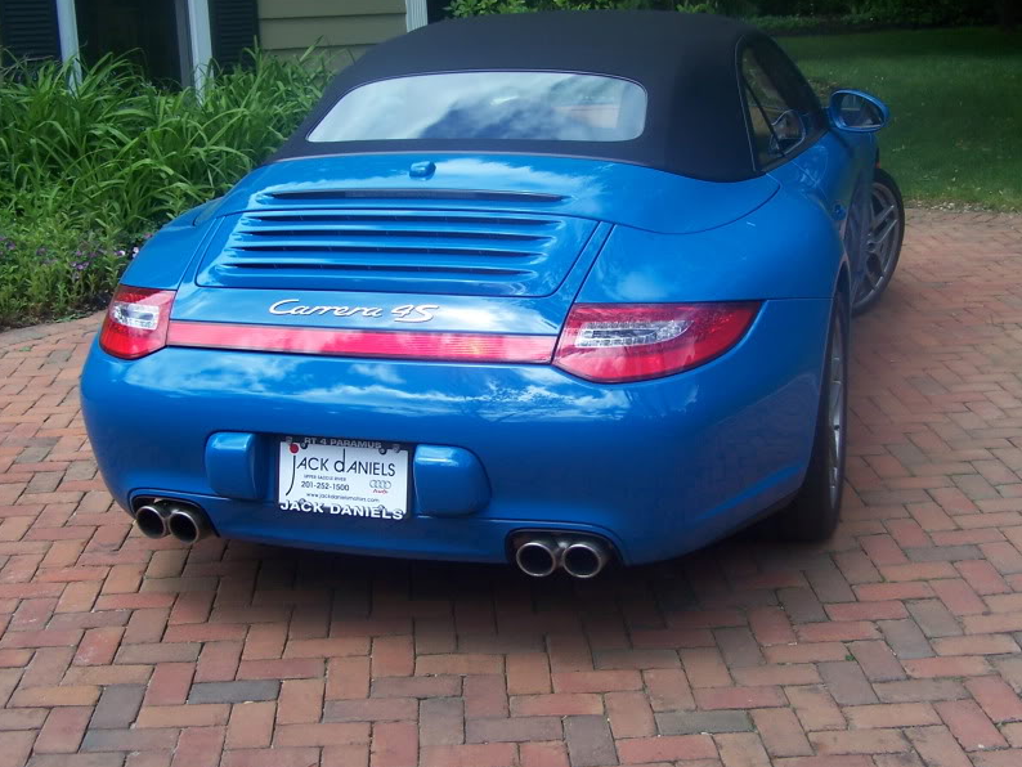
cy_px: 333
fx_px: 1447
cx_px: 530
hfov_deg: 38.9
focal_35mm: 49
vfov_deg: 29.7
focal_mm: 6.3
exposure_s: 1/500
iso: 80
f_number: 2.8
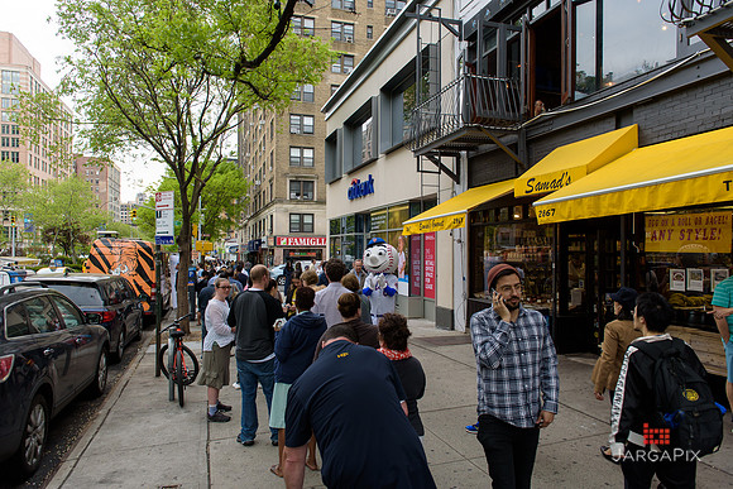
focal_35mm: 24
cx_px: 366
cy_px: 244
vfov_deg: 53.2
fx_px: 489
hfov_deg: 73.7
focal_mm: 24
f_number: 4
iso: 200
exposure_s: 1/250
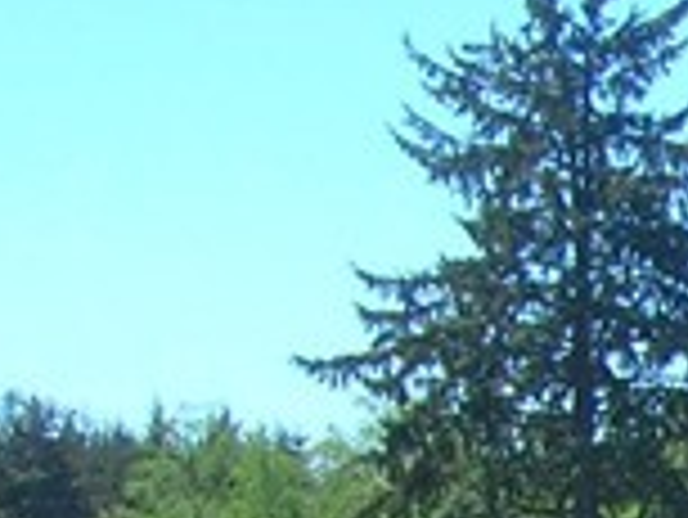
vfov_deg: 6.3
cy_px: 1054
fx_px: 4535
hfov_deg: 7.6
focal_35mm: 228
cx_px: 2086
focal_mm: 5.7
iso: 50
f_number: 4.9
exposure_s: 1/194
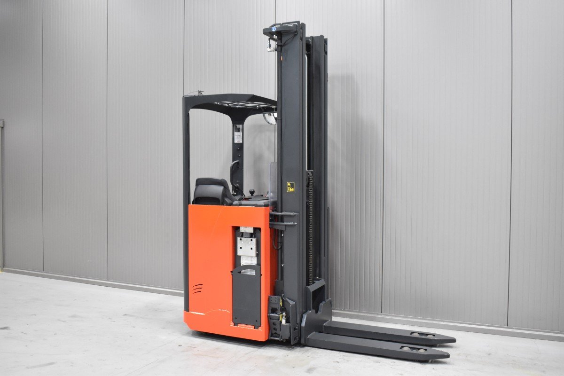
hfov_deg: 57.2
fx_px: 517
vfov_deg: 40.0
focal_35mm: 33
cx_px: 282
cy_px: 188
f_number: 4.5
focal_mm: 22
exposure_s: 1/30
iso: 1600
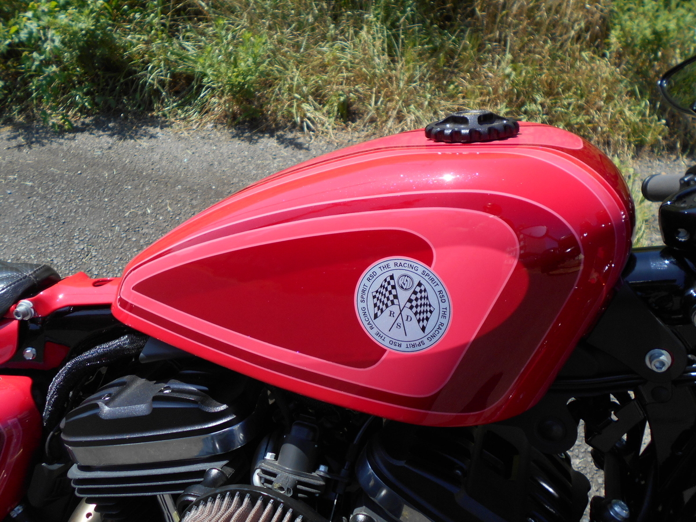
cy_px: 261
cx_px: 348
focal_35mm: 34
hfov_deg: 54.0
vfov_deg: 41.8
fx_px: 684
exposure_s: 1/640
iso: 80
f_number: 3.6
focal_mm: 5.8
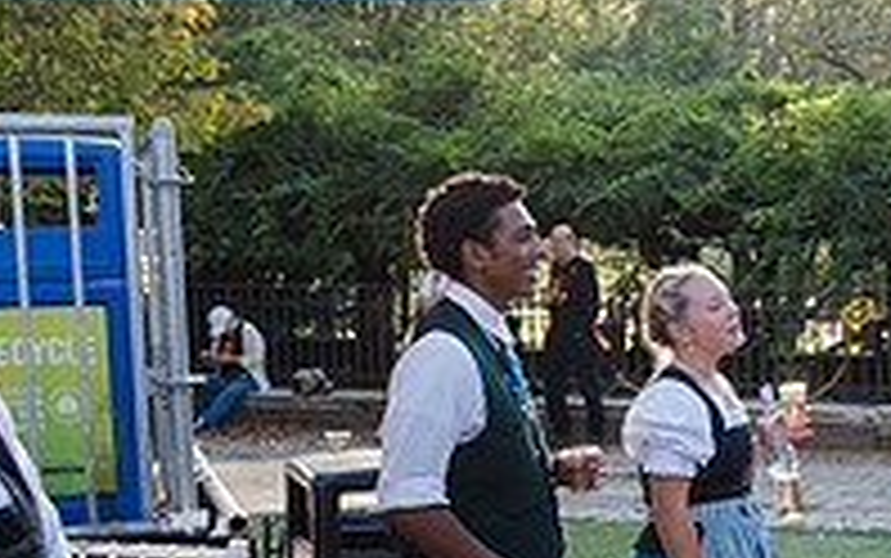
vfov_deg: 15.8
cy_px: 470
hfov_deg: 23.7
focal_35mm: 82
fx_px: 1992
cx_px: 972
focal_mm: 27
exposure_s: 1/320
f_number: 3.5
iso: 400
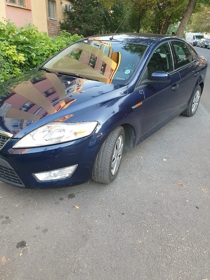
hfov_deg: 53.1
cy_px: 140
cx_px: 105
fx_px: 210
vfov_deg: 67.3
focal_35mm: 26
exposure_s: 1/50
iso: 80
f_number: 2.4
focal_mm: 4.3
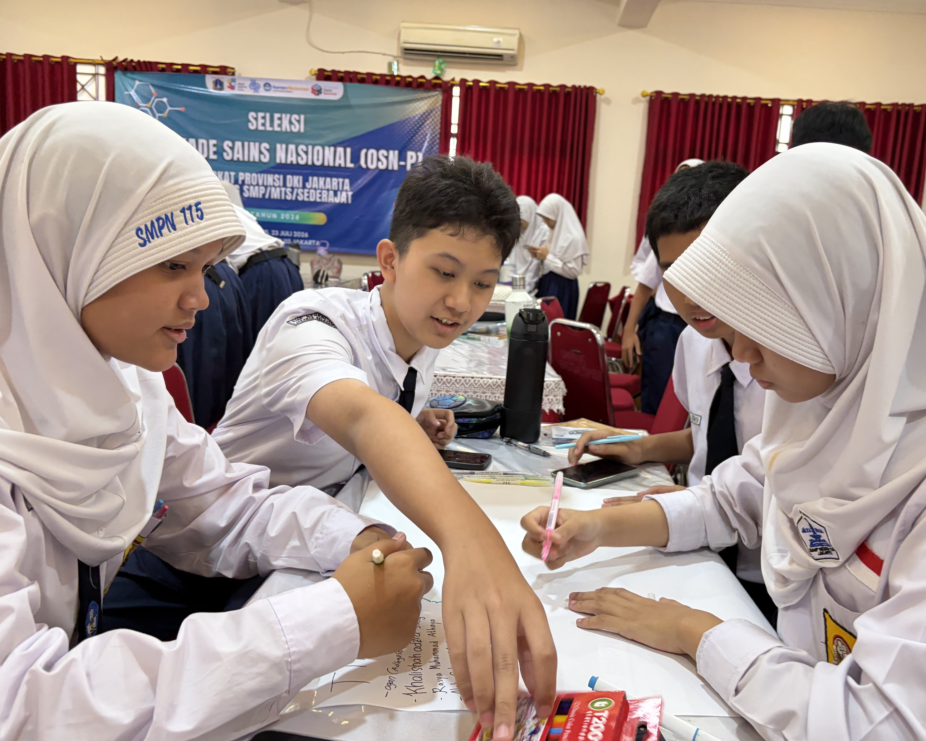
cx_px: 490
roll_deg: +1.0
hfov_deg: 62.2
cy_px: 369
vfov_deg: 51.5
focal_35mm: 28
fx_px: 767
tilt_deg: -11.7
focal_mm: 5.96
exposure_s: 1/50
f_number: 1.6
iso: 200
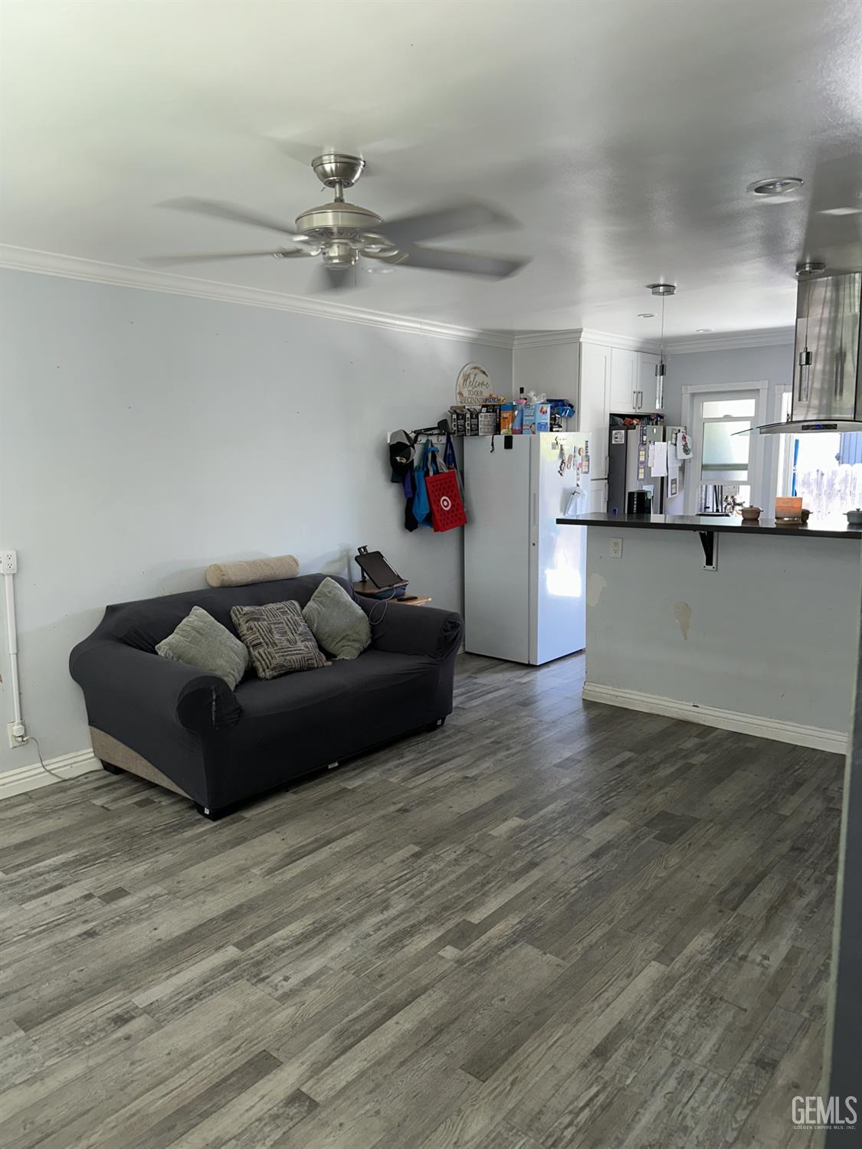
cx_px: 431
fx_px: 797
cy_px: 574
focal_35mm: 24
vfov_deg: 71.6
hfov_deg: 56.8
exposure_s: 1/51
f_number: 1.78
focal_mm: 6.86
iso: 50
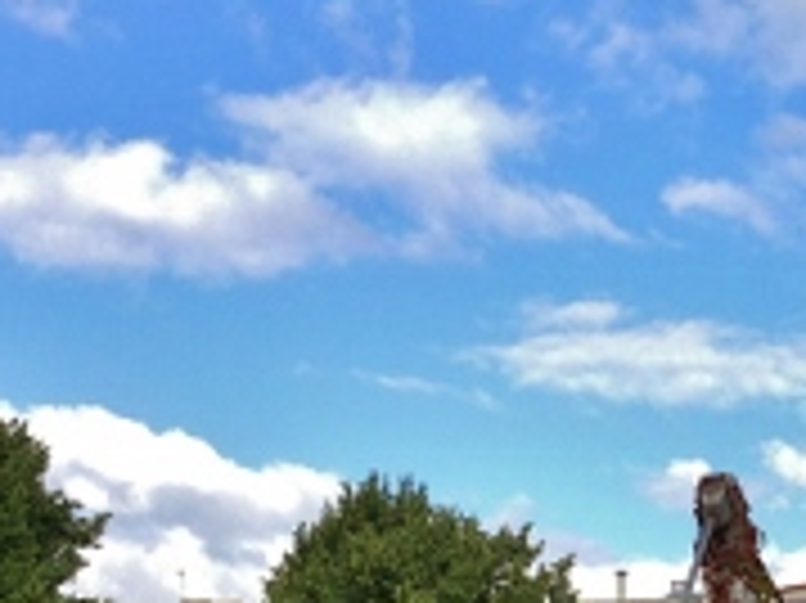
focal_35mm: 118
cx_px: 973
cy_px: 698
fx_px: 2746
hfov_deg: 16.0
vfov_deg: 12.3
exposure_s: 1/861
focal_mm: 4.13
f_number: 2.4
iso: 50
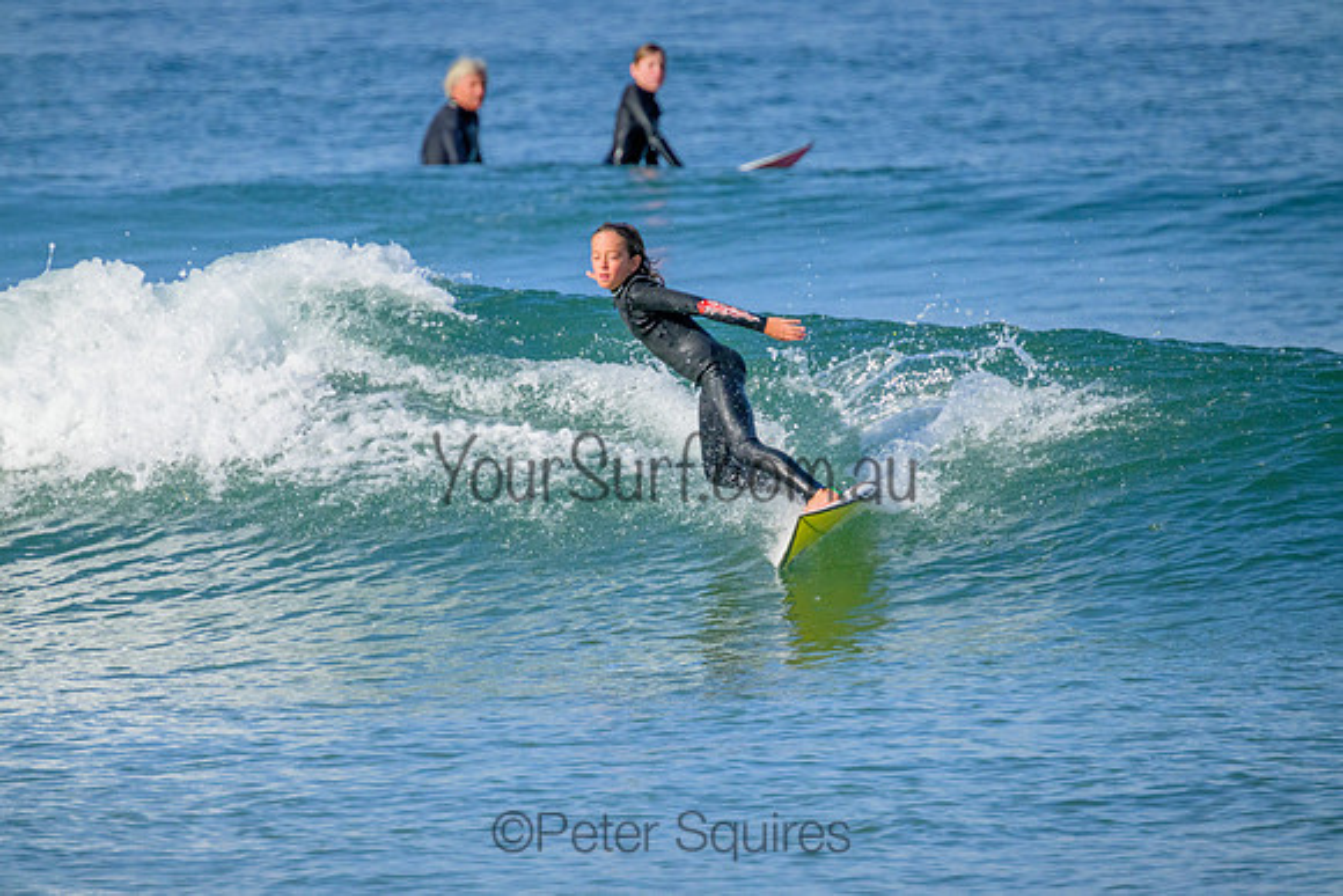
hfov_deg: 2.6
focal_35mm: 800
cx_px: 672
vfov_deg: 1.7
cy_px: 448
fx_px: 29850
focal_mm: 800
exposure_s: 1/1250
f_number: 11
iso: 2200
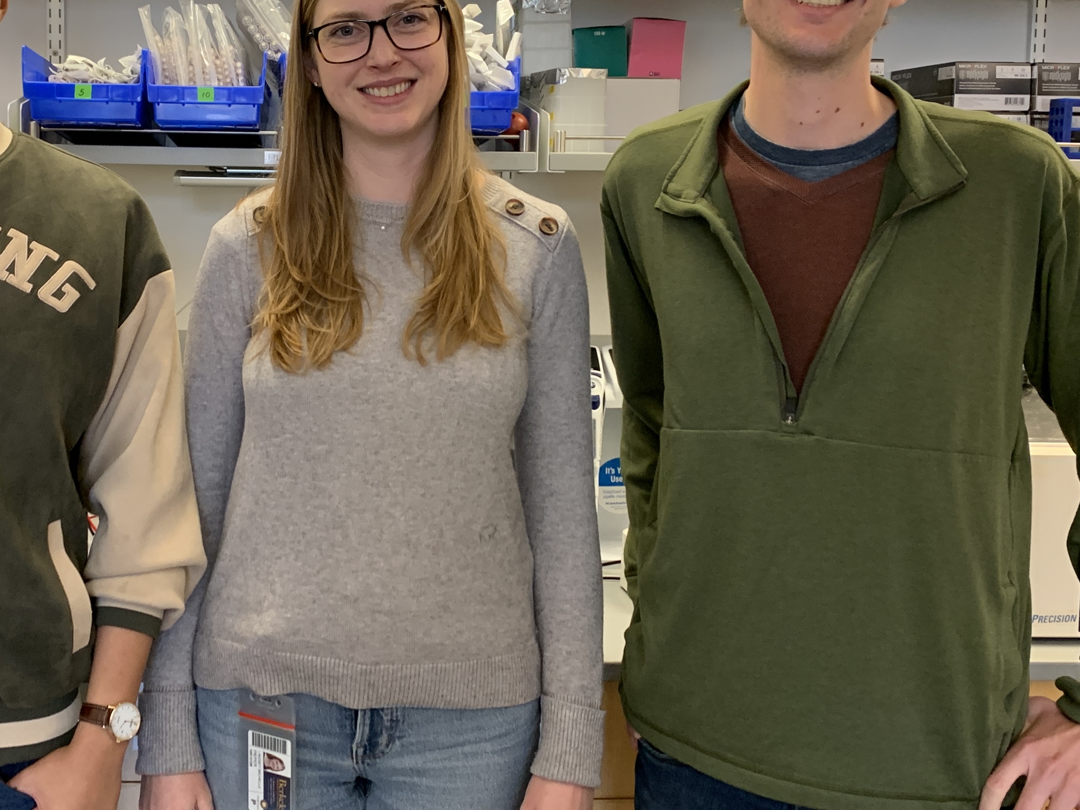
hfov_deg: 42.4
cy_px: 311
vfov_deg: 32.7
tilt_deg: -5.0
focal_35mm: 44
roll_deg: -1.1
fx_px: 1373
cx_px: 359
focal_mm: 4.25
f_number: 1.8
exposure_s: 1/60
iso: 200
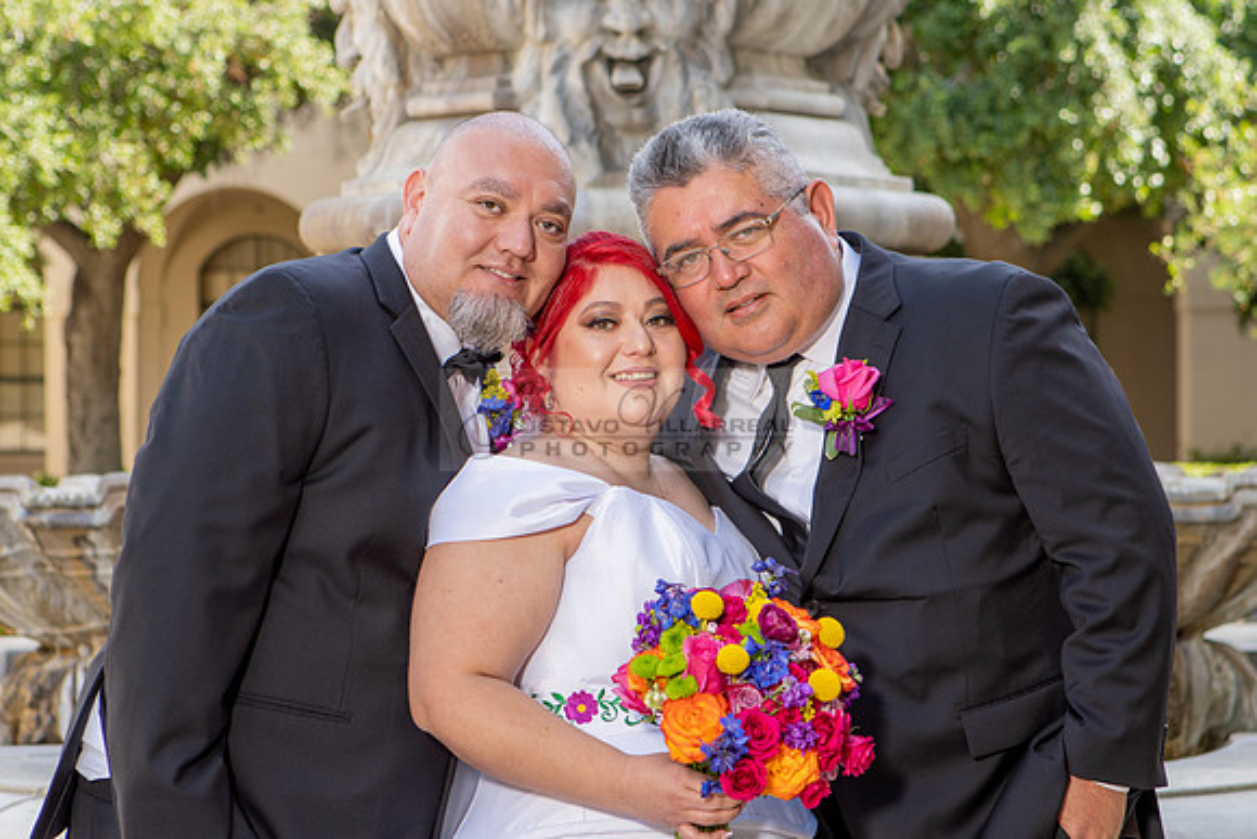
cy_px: 449
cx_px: 621
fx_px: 3602
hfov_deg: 19.8
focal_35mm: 103
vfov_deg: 13.3
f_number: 4.5
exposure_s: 1/200
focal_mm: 70
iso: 100
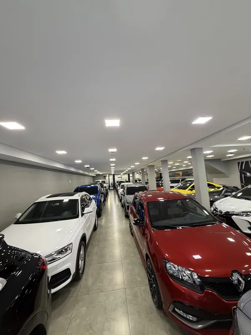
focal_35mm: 14
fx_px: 135
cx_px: 126
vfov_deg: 102.1
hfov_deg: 85.7
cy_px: 168
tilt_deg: +5.4
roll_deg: +2.9
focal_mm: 2.22
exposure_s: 1/60
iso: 400
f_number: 2.2
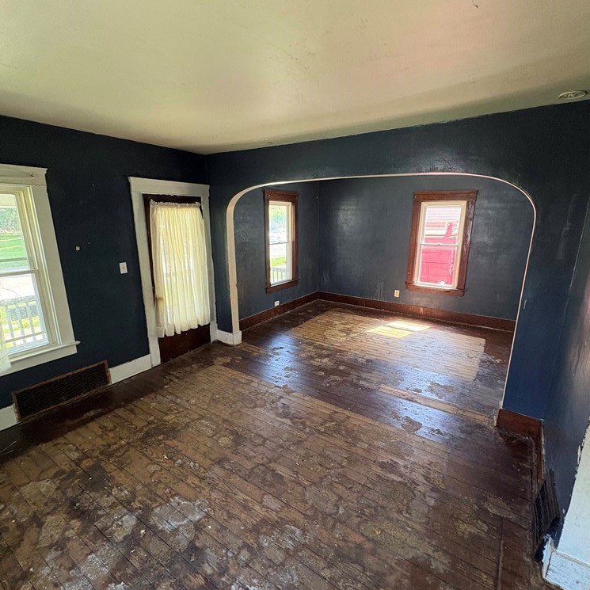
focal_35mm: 17
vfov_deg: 84.0
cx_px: 299
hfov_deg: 84.0
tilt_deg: -13.1
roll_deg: +0.1
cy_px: 299
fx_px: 328
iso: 320
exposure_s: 1/60
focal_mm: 2.22
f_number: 2.2
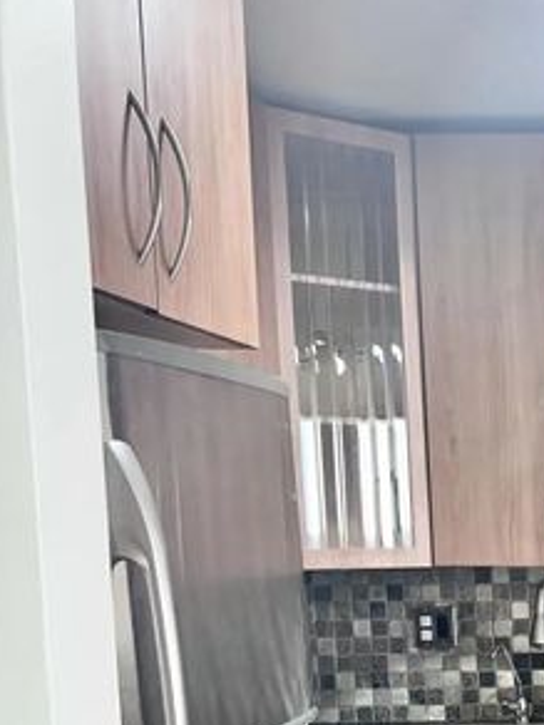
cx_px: 777
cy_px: 726
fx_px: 1467
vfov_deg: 26.3
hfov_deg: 18.9
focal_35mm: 70
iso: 160
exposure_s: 1/120
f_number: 1.78
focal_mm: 6.76
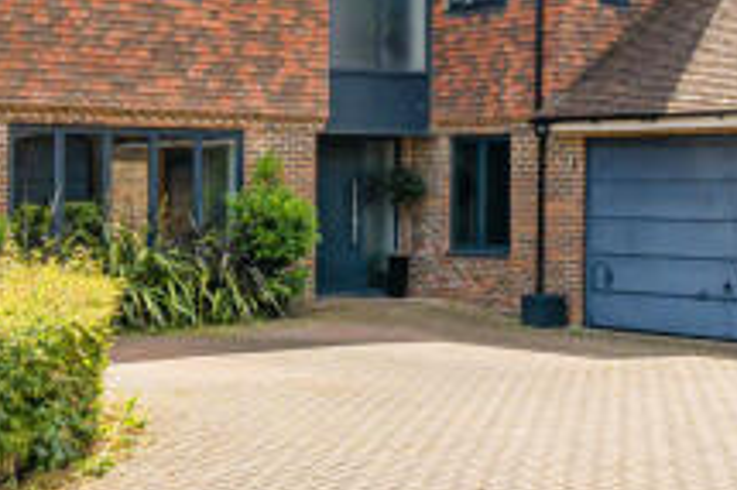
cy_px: 63
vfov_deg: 18.4
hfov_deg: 27.7
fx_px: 1493
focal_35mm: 73
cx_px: 442
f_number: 8
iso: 400
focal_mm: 22
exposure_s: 1/800
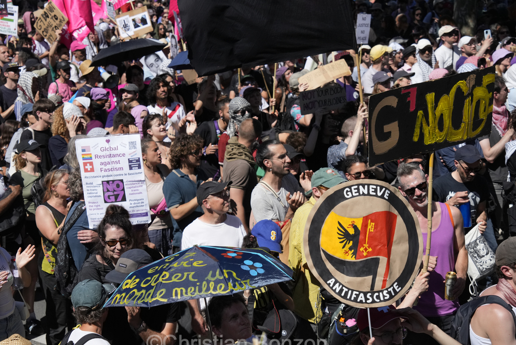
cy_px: 169
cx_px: 237
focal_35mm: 72
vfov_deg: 19.0
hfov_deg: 28.1
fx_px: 1030
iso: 1000
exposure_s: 1/8000
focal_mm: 59.7
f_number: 5.6
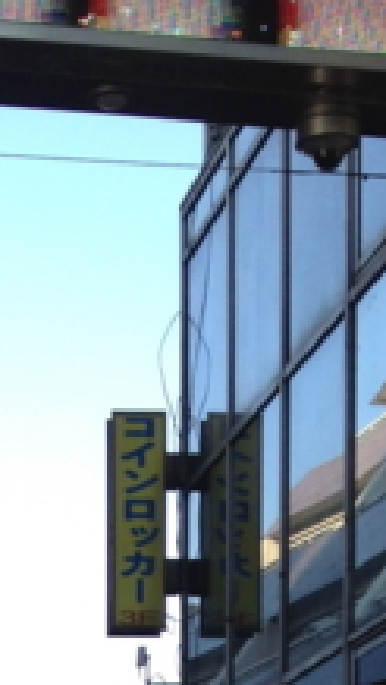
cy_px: 1210
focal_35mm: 140
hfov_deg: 8.6
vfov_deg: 13.8
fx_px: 2542
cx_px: -100
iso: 50
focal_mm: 4.28
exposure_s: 1/373
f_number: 2.4
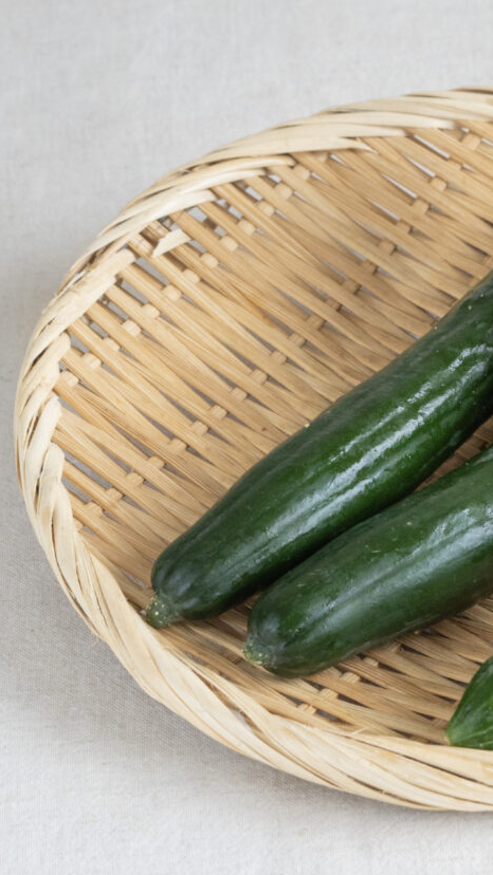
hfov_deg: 8.7
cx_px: 511
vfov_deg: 15.6
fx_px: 3202
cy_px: 450
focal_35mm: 138
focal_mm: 55
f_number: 8
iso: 800
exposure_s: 1/40
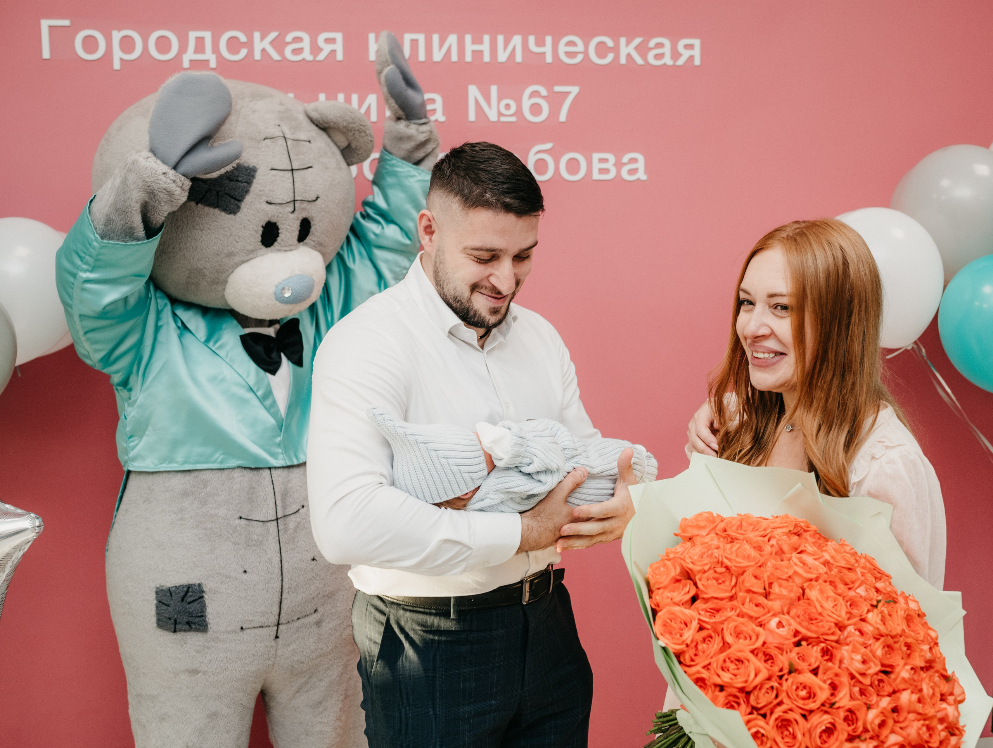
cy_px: 374
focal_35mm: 39
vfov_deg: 37.3
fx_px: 1108
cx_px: 561
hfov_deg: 48.2
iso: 640
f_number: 4
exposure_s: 1/160
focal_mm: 35
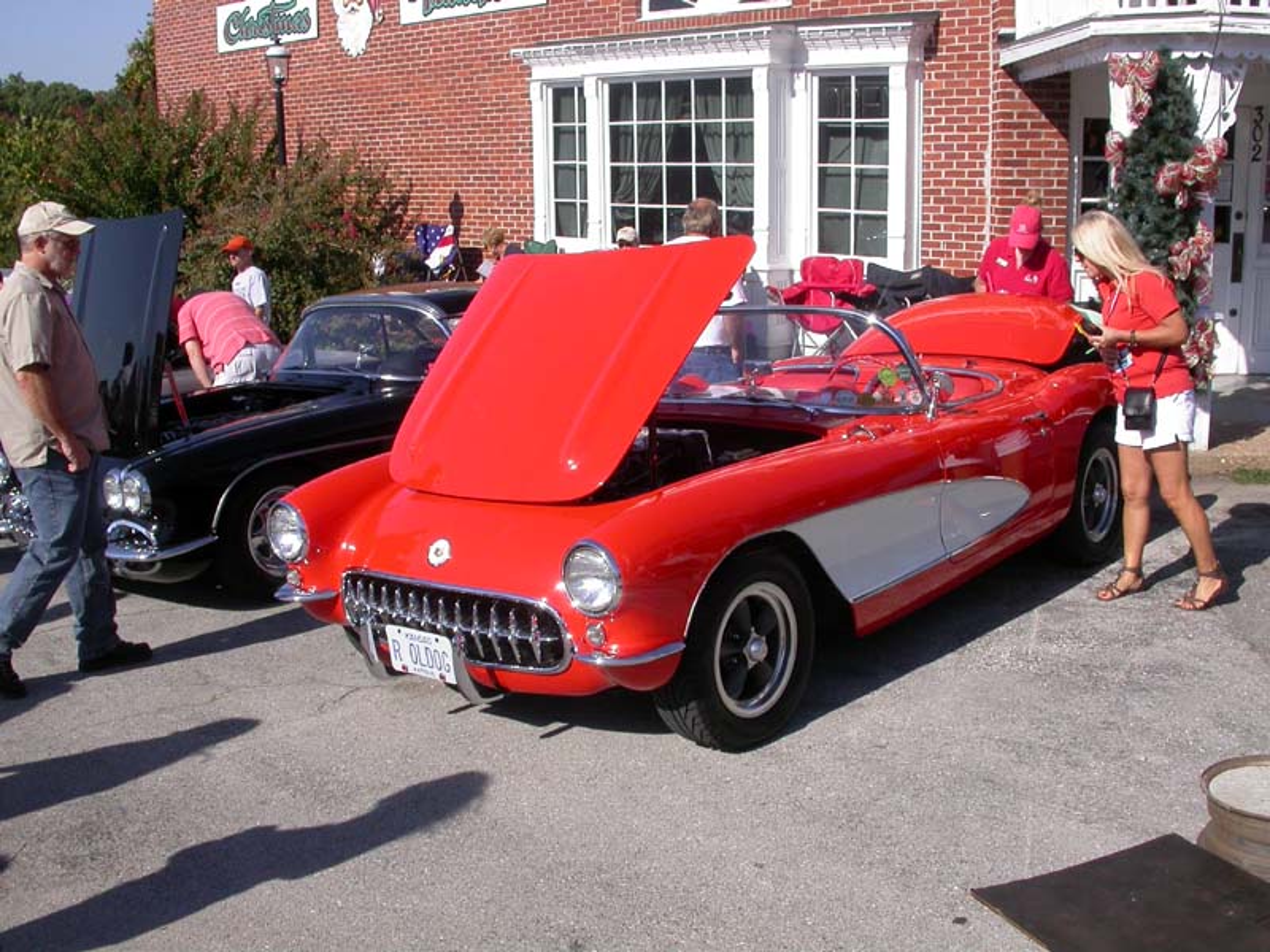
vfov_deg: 37.7
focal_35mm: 38
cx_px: 635
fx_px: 1394
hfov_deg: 49.0
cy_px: 476
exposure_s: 1/339
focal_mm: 7.85
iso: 100
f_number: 7.5
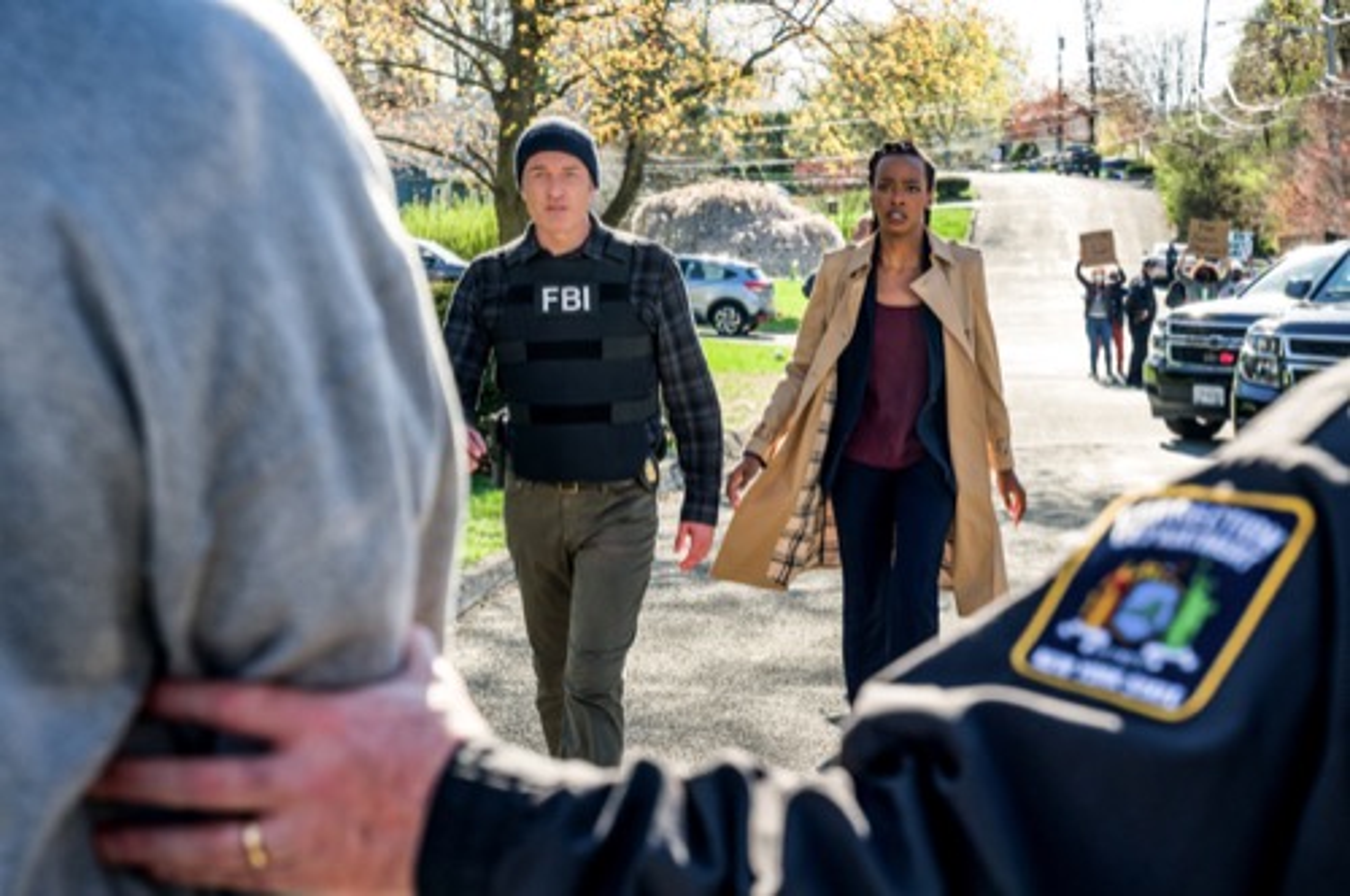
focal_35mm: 64
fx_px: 2397
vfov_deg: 21.2
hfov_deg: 31.5
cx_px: 675
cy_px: 448
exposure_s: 1/320
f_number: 8
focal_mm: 64
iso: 400
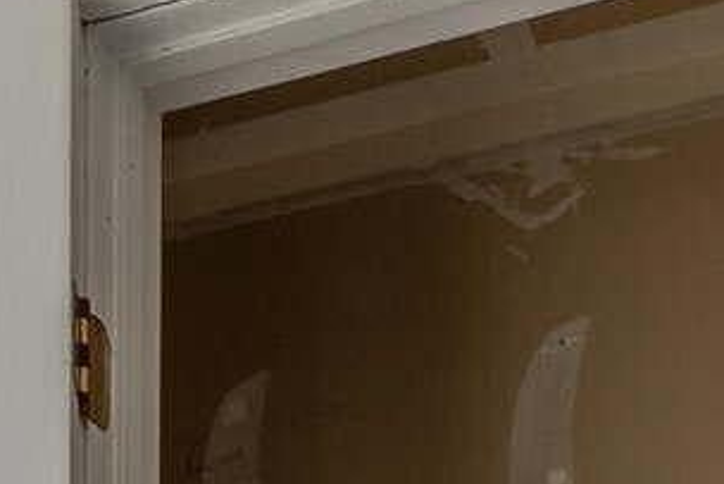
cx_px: 404
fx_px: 1569
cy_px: 1318
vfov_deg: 12.0
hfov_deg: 26.0
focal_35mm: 78
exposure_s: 1/100
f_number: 7.1
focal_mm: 14
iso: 80
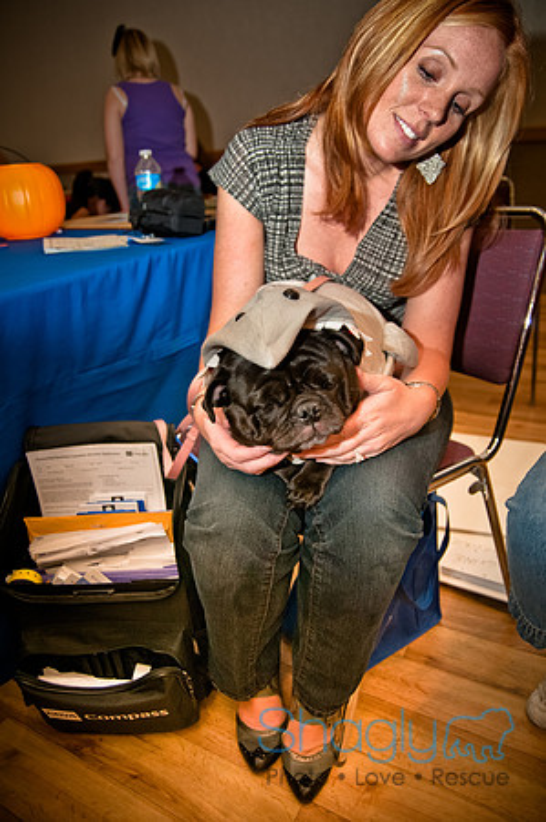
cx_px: 273
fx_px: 581
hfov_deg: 50.3
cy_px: 411
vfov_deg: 70.5
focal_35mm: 26
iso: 200
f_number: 2.8
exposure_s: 1/125
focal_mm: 17
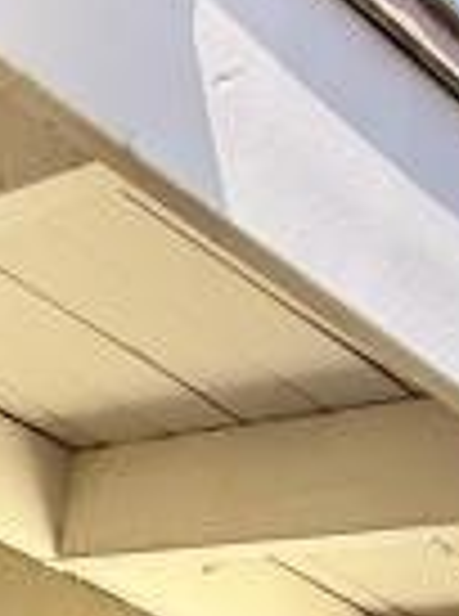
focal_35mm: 105
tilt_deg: +1.8
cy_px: 1556
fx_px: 1865
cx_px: 310
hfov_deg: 14.0
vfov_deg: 13.1
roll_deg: -0.1
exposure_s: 1/376
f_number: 2.2
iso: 64
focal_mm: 2.22
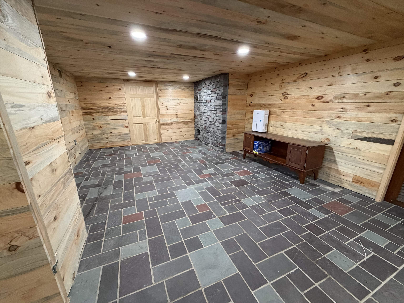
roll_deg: +0.0
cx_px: 202
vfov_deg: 85.7
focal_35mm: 14
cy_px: 152
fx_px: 163
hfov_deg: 102.1
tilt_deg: -16.5
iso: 500
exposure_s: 1/60
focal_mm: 2.22
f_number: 2.2
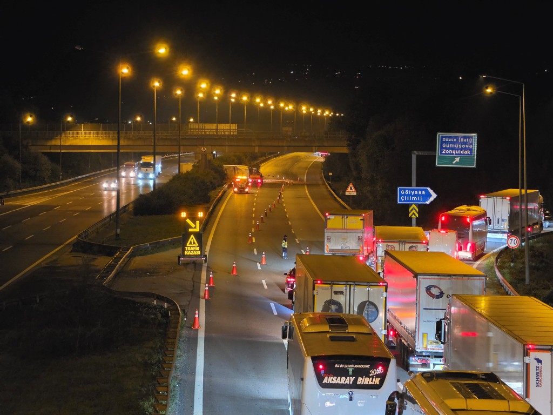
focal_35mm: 115
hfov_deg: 17.1
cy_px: 208
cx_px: 276
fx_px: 1837
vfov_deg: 12.9
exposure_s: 1/33.5
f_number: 2.9
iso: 2000
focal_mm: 18.6
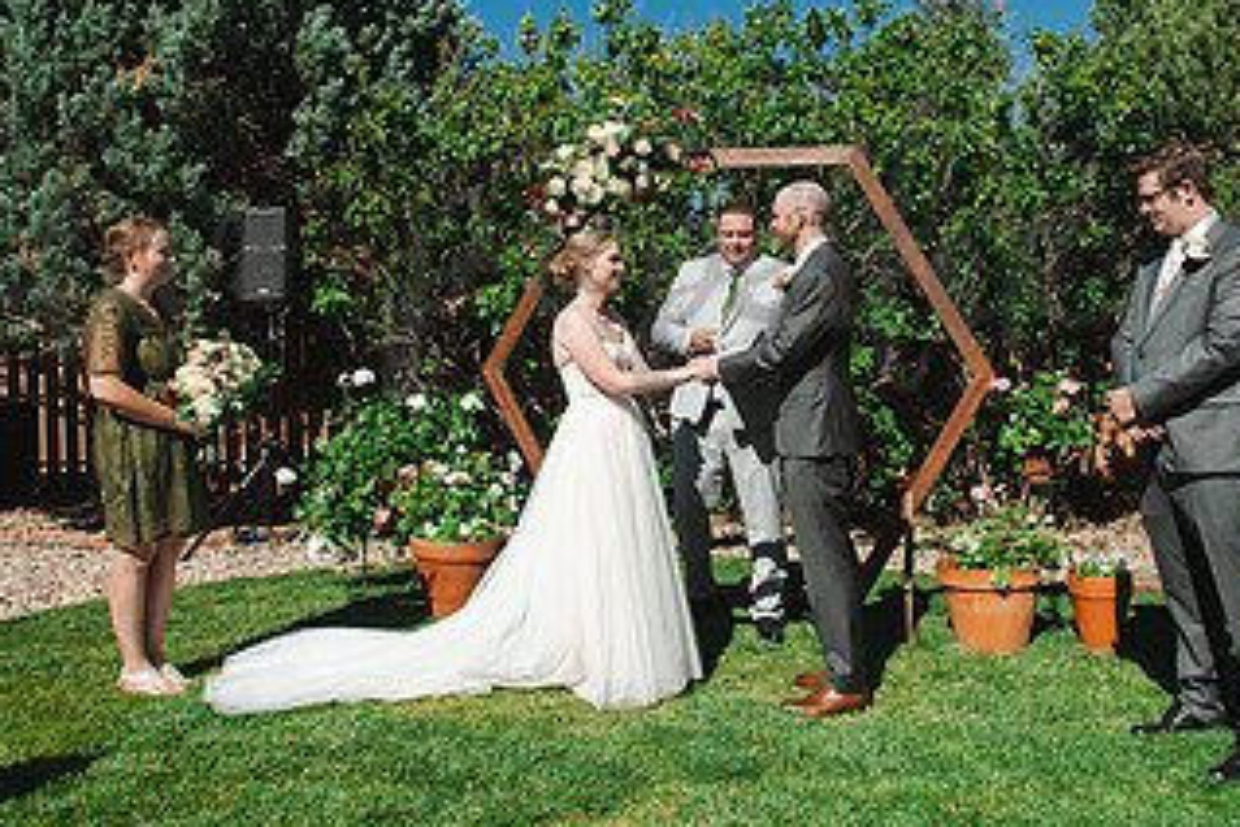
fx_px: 1068
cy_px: 238
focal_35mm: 31
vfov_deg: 41.4
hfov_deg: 59.8
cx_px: 741
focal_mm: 17
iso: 250
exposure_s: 1/2000
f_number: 4.5
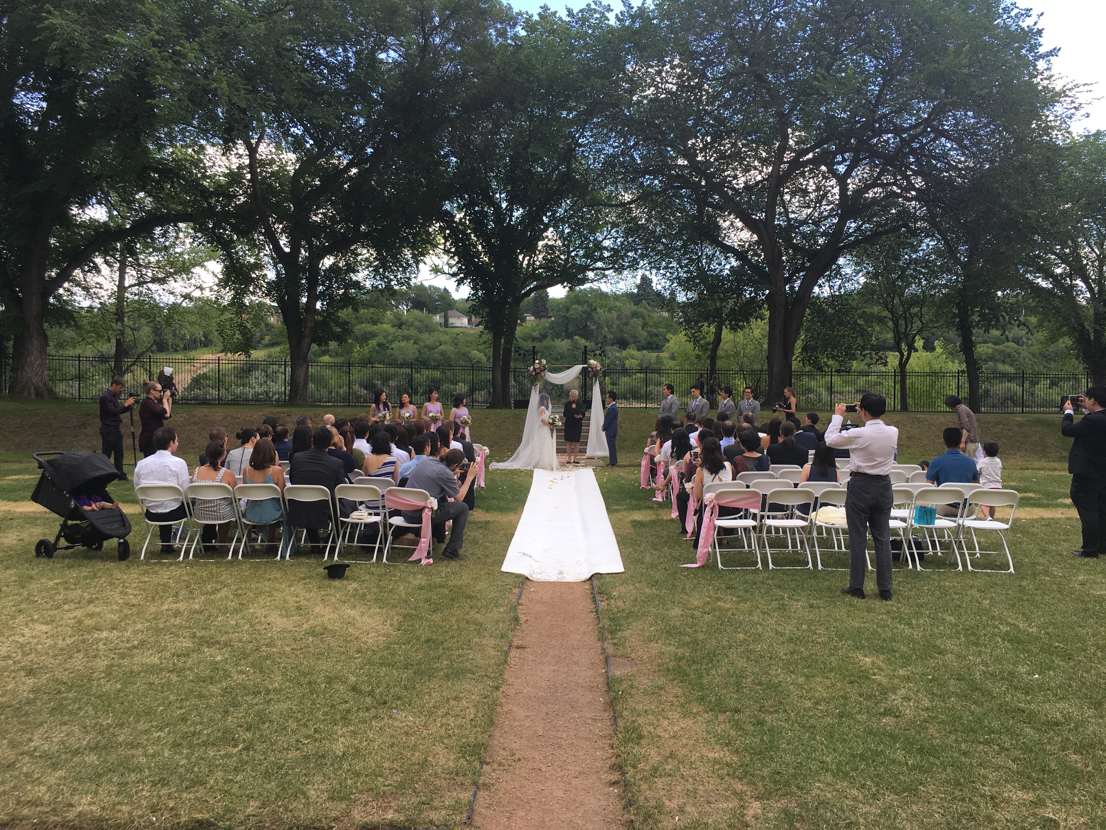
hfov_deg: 61.7
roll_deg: -0.6
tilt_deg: +0.1
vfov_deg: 48.2
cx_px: 553
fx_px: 927
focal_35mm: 29
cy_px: 415
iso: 25
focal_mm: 4.15
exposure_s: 1/298
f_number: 2.2
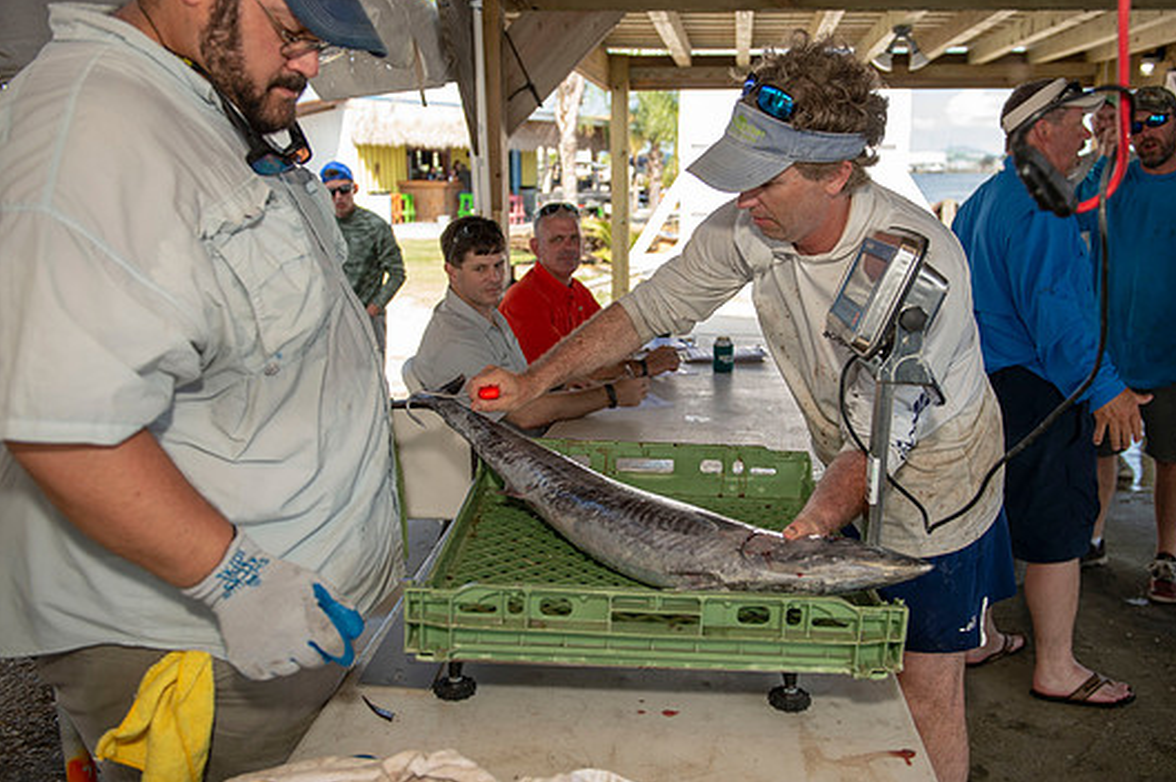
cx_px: 625
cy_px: 382
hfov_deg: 55.8
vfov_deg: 38.8
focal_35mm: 34
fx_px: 1110
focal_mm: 31
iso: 50
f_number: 3.5
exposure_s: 1/250
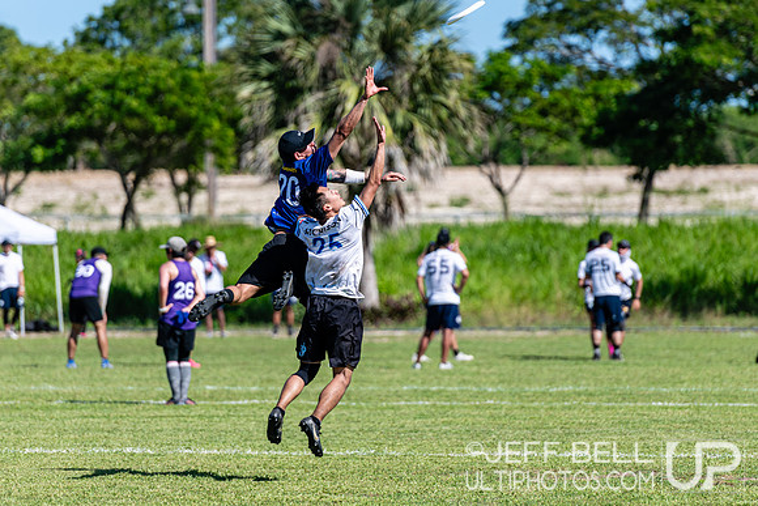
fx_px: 5227
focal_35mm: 248
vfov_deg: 5.5
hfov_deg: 8.3
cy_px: 219
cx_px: 382
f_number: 3.2
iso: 100
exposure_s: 1/1600
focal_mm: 200
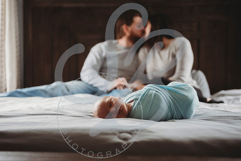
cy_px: 85
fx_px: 324
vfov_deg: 27.8
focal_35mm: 48
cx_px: 112
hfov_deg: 40.7
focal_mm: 45
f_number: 2.8
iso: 400
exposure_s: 1/125
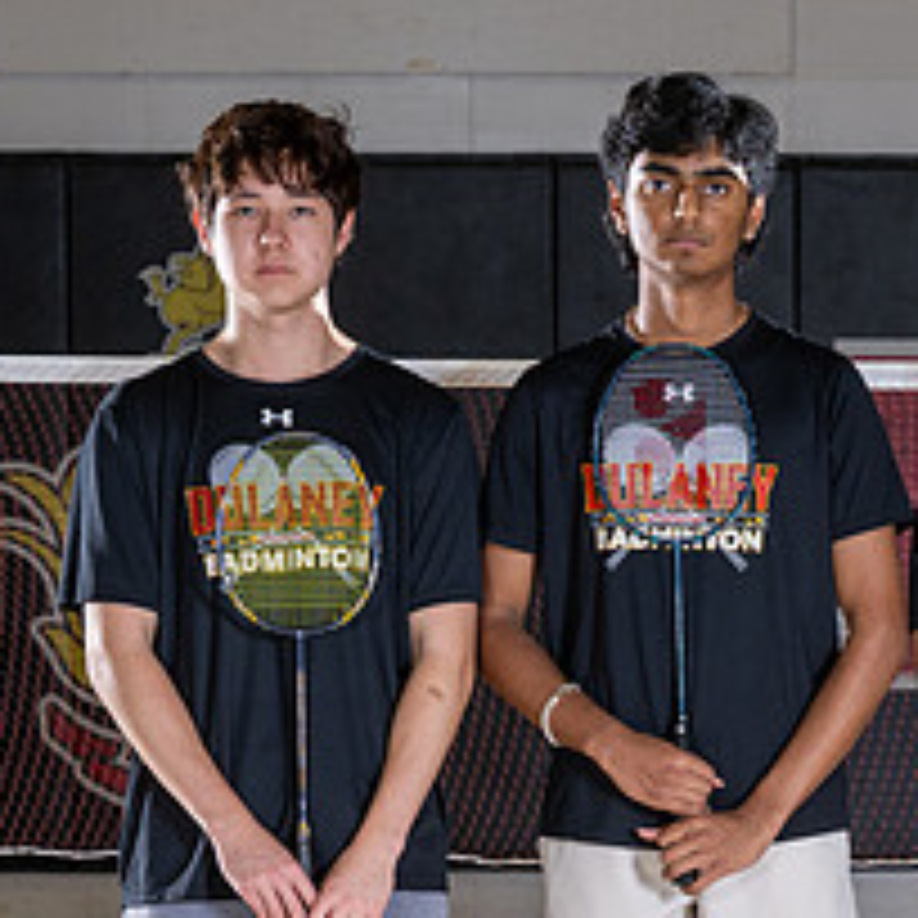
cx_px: 1400
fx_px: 6961
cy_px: 799
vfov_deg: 7.5
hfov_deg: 7.4
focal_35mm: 232
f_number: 6.3
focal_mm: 77
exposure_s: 1/100
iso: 320
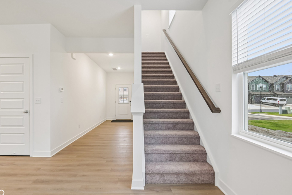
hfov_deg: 93.2
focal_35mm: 17
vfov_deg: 70.5
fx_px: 138
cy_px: 100
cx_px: 139
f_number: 8
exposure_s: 1/15
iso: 250
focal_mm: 16
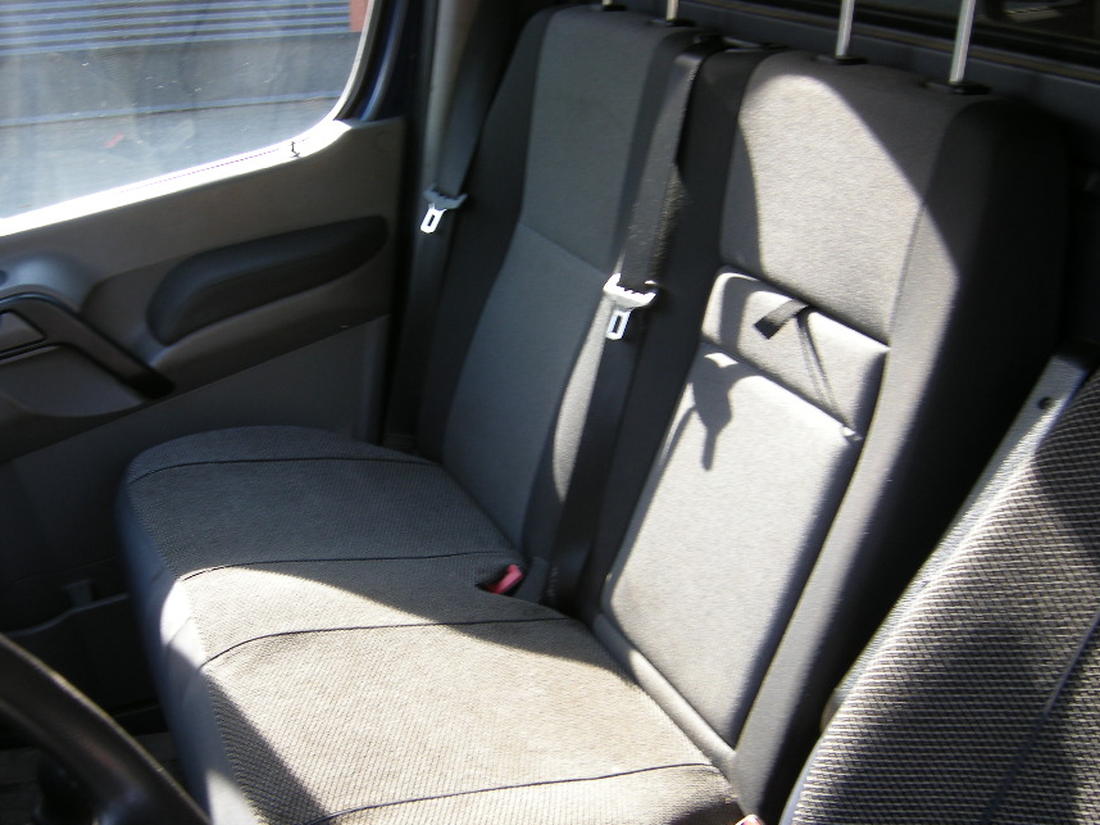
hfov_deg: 50.0
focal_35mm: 37
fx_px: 1175
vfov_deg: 38.6
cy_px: 444
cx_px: 486
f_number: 2.9
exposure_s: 1/56.1
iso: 64
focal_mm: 5.3
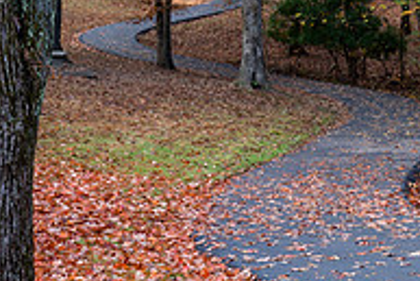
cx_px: 440
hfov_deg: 15.2
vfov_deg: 10.4
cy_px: 99
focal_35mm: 132
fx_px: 1541
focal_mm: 44
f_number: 13
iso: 100
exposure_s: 1/8
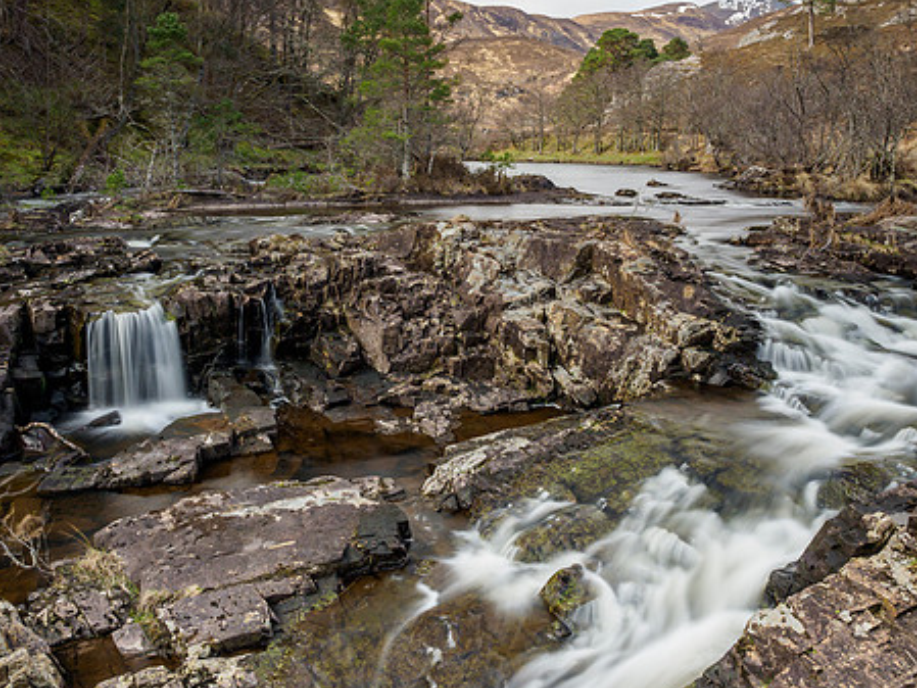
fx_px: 821
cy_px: 309
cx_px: 486
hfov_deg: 58.3
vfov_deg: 45.4
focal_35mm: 31
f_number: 7.1
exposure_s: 4
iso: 200
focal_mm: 12
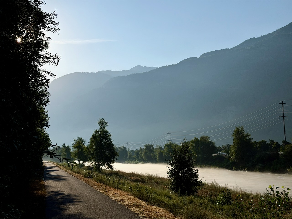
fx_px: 405
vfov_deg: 30.3
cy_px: 110
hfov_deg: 39.7
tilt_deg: +5.7
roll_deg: +1.7
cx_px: 146
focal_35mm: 48
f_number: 1.78
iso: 64
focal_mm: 6.76
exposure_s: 1/11364
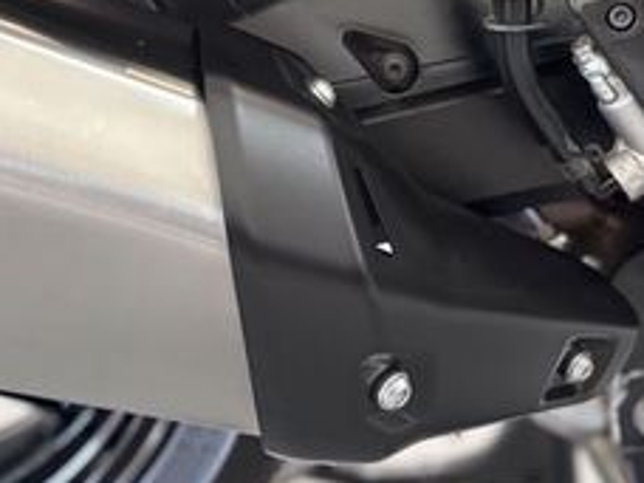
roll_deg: -0.7
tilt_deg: -12.7
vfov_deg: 19.5
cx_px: 133
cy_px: -8
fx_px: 1358
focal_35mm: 73
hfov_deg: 26.2
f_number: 1.6
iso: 400
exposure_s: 1/50
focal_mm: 5.96
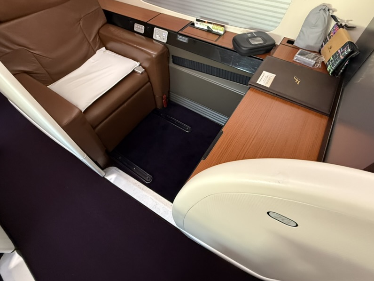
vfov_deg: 71.0
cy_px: 115
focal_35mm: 18
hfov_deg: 87.8
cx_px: 185
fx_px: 194
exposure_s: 1/54
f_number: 2.2
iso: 640
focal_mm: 2.22
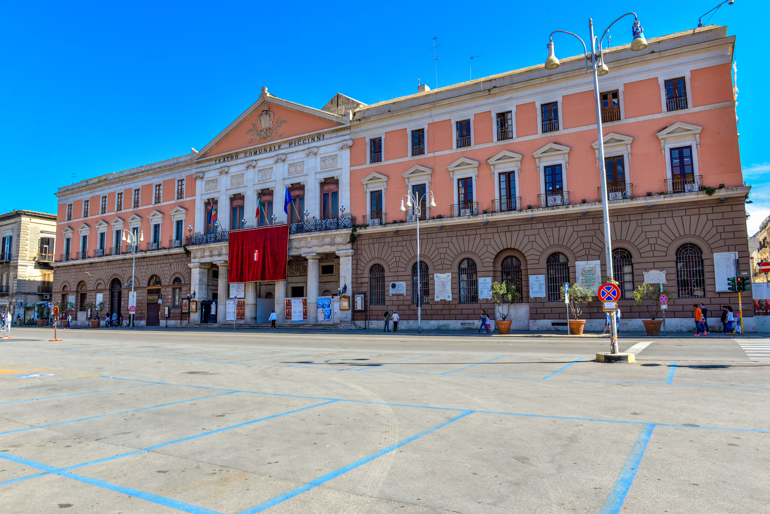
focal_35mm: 24
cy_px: 257
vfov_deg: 53.2
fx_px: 514
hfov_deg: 73.7
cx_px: 385
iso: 400
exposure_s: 1/400
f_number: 10
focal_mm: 24
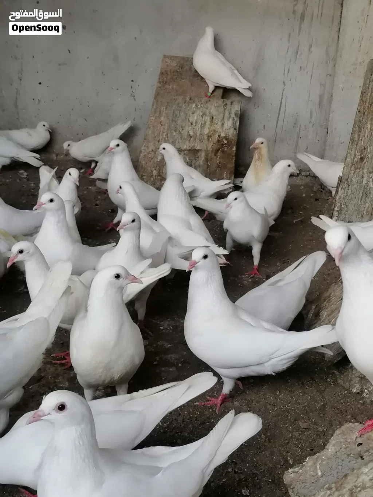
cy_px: 248
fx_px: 690
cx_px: 186
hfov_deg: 30.3
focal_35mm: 48
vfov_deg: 39.7
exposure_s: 1/120
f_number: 1.8
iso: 200
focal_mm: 5.3
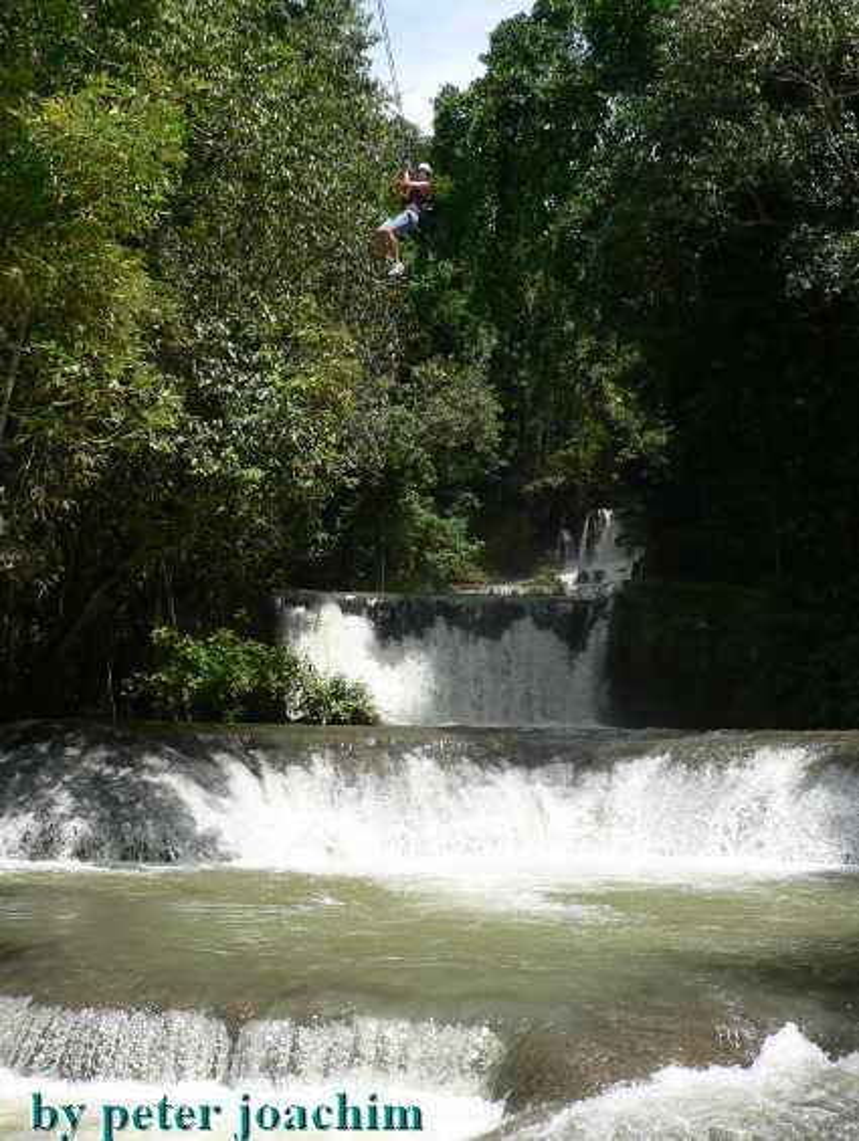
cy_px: 570
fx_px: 1156
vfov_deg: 52.6
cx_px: 430
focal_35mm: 35
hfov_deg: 40.8
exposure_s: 1/320
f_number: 4
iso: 64
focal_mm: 6
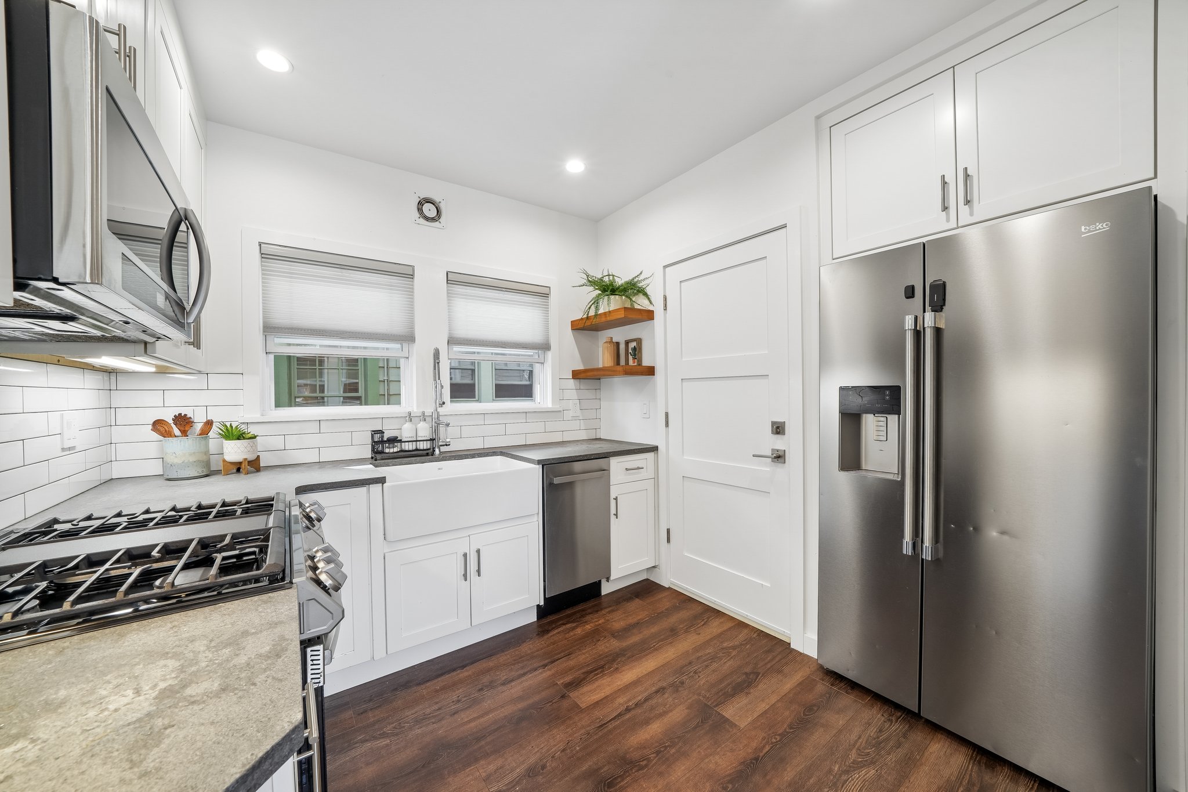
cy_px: 396
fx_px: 396
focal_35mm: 12
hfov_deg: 112.6
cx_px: 594
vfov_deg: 90.0
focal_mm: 12
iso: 100
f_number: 11
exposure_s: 1/4
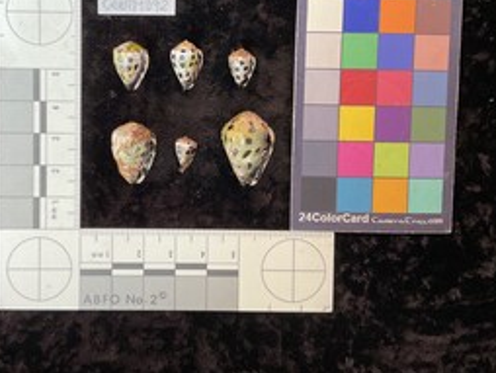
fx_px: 574
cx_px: 180
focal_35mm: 40
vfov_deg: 35.6
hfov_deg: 46.3
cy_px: 122
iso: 80
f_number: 1.8
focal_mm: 3
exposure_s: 1/50
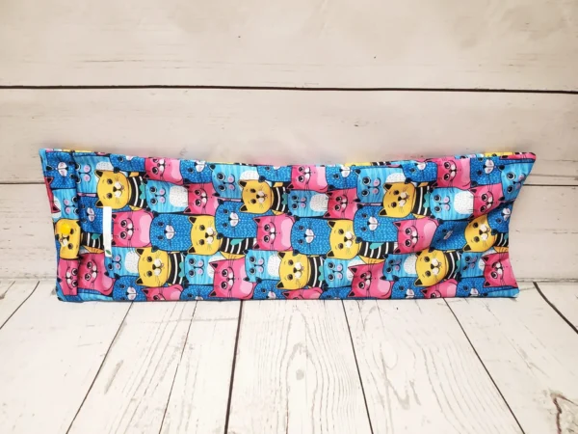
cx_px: 289
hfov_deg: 67.3
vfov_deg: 53.1
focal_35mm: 26
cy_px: 217
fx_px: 434
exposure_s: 1/120
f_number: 2.4
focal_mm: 4.3
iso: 320
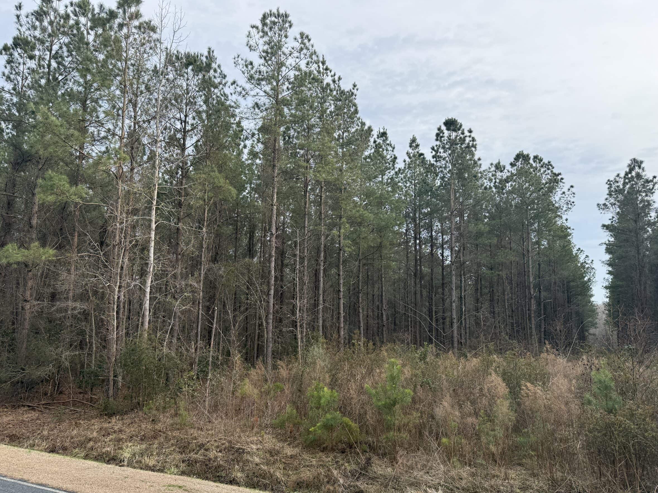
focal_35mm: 26
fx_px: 494
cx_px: 312
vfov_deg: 53.0
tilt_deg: +8.7
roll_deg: -2.1
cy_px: 263
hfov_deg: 67.3
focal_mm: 6.76
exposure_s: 1/1230
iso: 100
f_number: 1.78
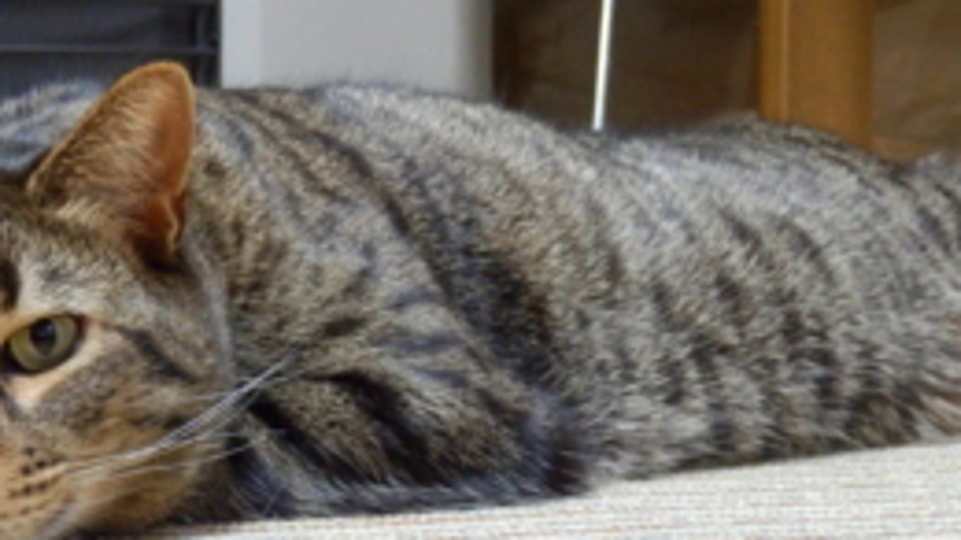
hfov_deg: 16.0
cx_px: 288
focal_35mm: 134
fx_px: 3413
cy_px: 200
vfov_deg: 9.0
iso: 1000
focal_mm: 14.4
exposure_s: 1/13
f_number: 4.6
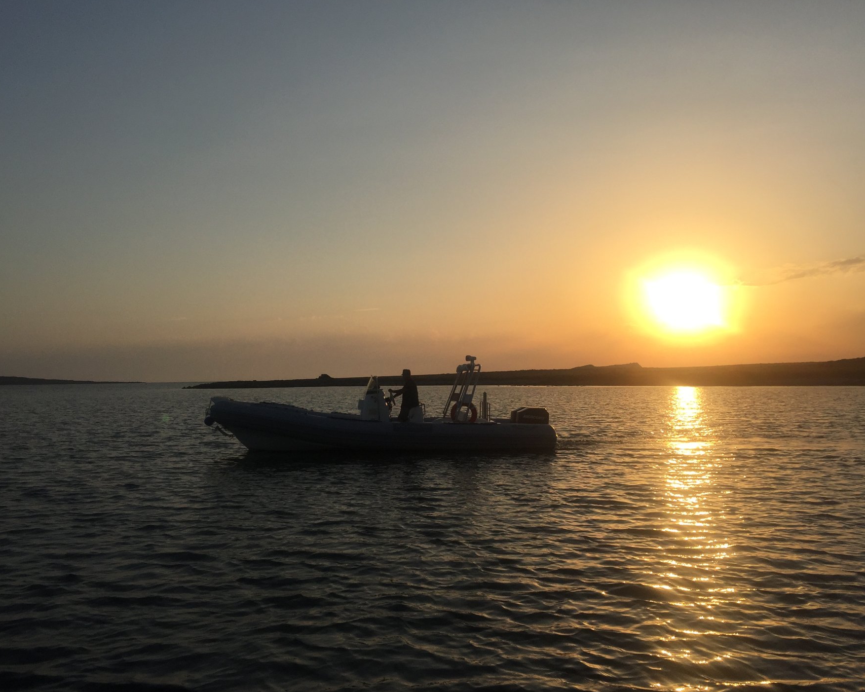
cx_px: 431
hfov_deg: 57.2
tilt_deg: -1.3
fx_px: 794
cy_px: 351
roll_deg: +0.9
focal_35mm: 31
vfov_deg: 47.1
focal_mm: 4.15
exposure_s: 1/4405
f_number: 2.2
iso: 32
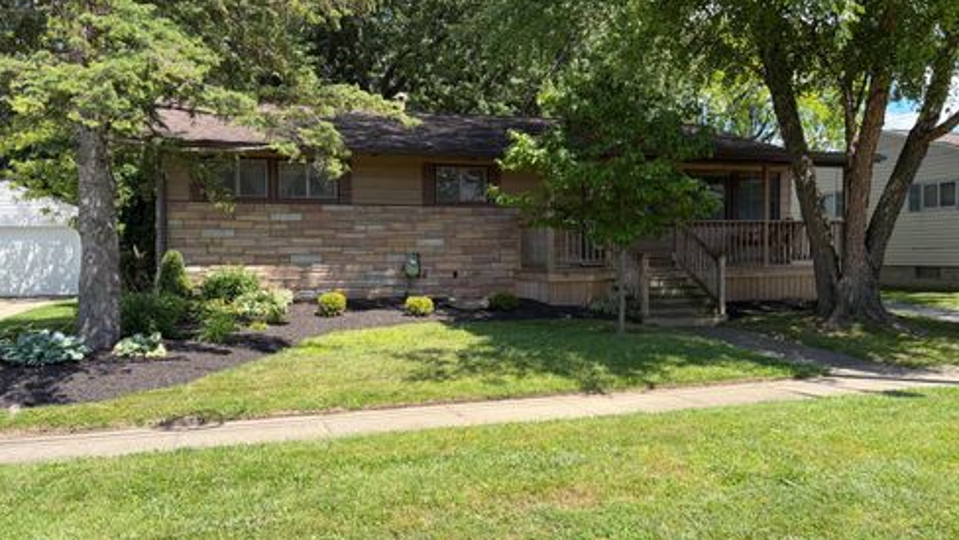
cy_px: 274
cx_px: 476
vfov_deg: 40.2
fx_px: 738
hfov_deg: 66.0
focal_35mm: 29
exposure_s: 1/1217
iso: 50
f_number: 1.6
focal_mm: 5.96
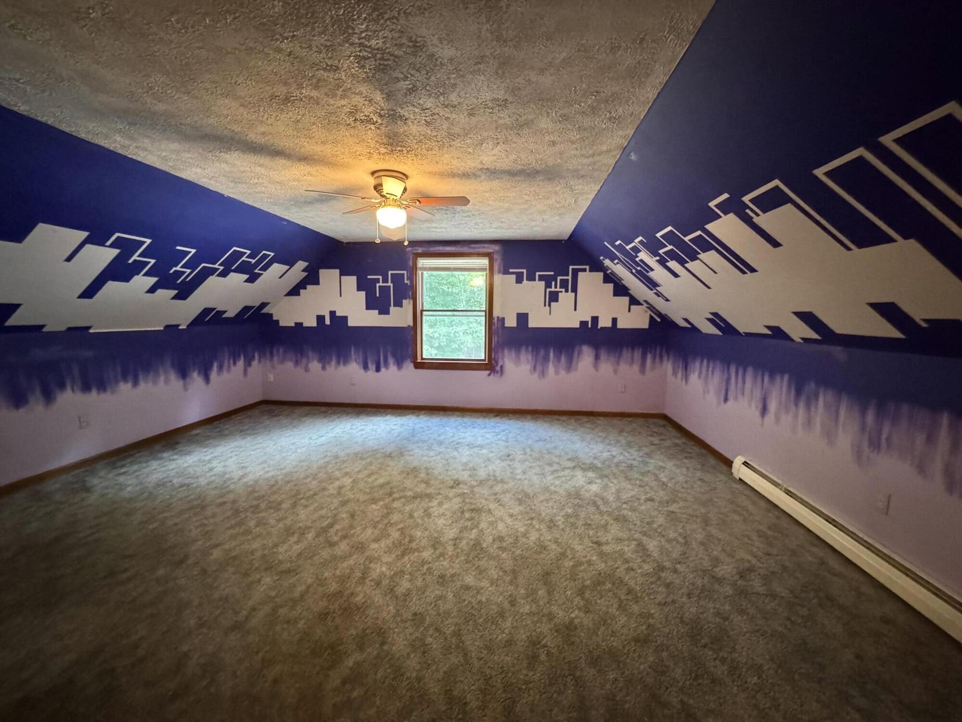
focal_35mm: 14
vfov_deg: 85.7
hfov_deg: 102.1
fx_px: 389
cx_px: 481
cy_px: 361
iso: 1250
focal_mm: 2.22
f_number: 2.2
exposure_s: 1/60
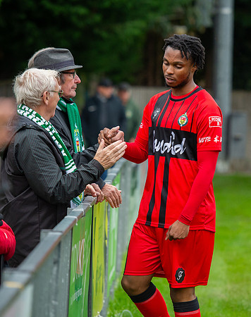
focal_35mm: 264
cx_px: 190
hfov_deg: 5.8
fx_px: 2469
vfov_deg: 7.4
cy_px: 143
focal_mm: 170
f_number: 4
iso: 1600
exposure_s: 1/800
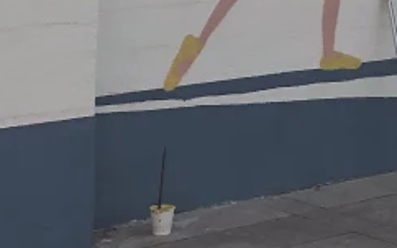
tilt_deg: +1.4
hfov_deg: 12.7
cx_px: 753
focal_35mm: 147
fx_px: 1590
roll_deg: -1.1
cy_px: -169
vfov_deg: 8.6
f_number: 1.8
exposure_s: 1/2088
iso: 20
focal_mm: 4
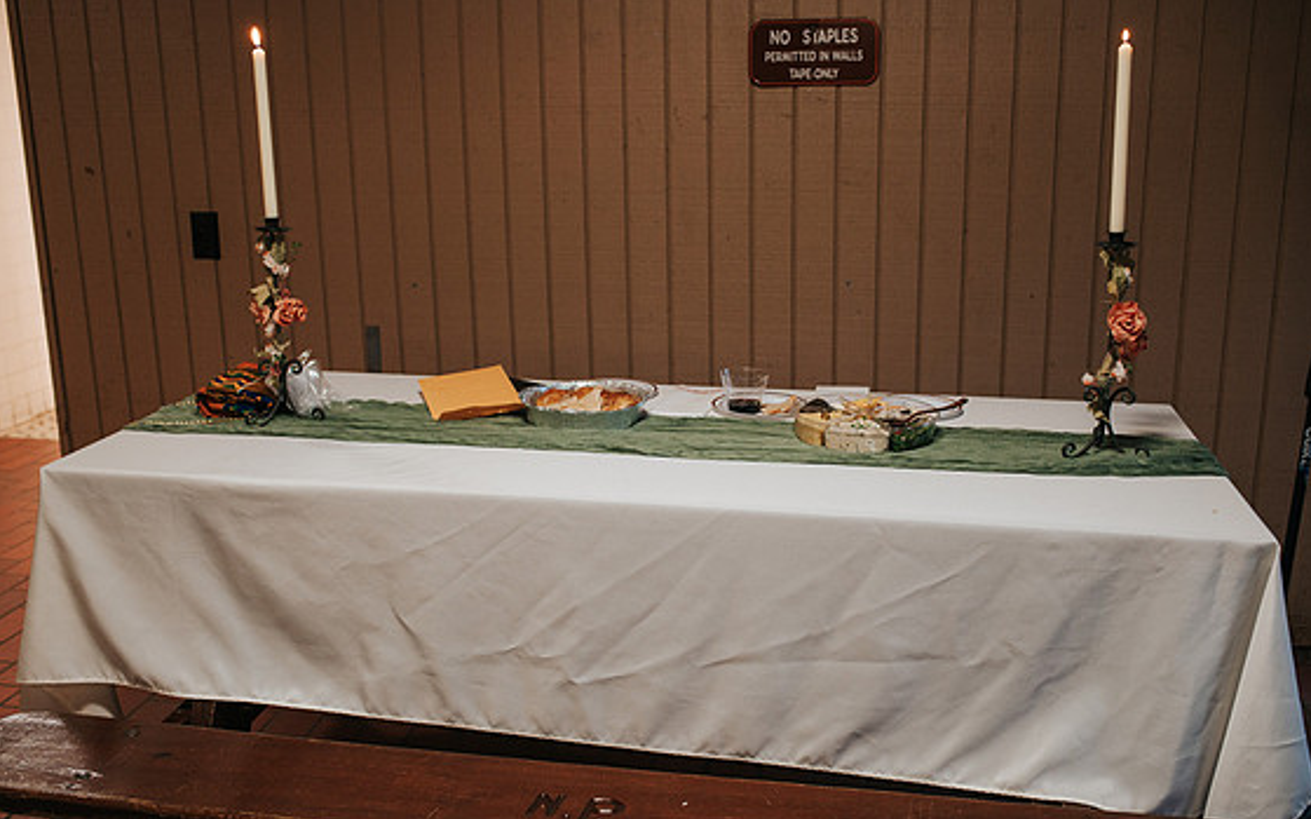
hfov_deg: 52.8
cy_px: 451
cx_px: 636
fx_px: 1322
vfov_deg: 34.4
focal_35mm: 37
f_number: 3.2
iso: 1000
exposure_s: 1/200
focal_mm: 35
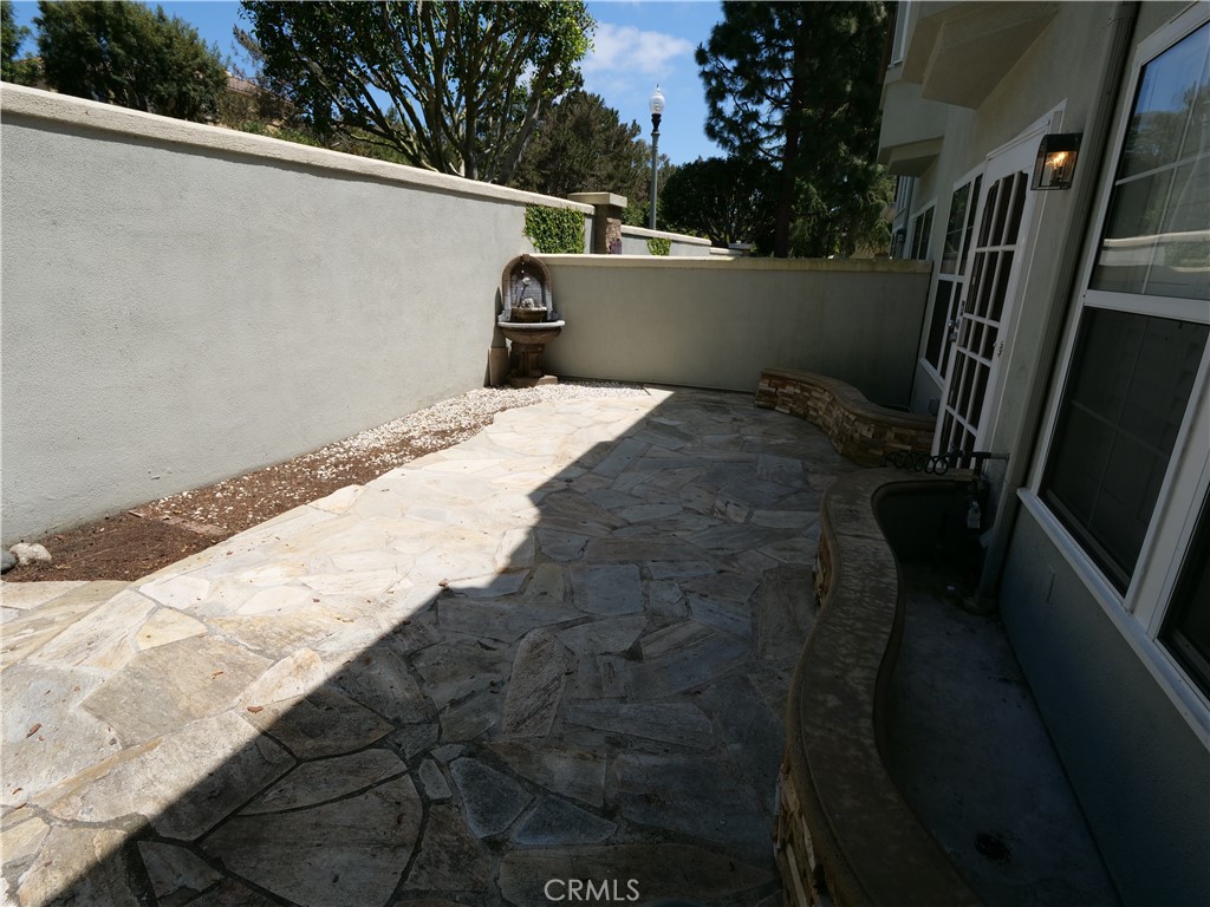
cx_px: 605
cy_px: 454
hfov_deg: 94.5
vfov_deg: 78.1
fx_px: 559
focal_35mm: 16
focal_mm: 8
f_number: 7.1
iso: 200
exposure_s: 1/640
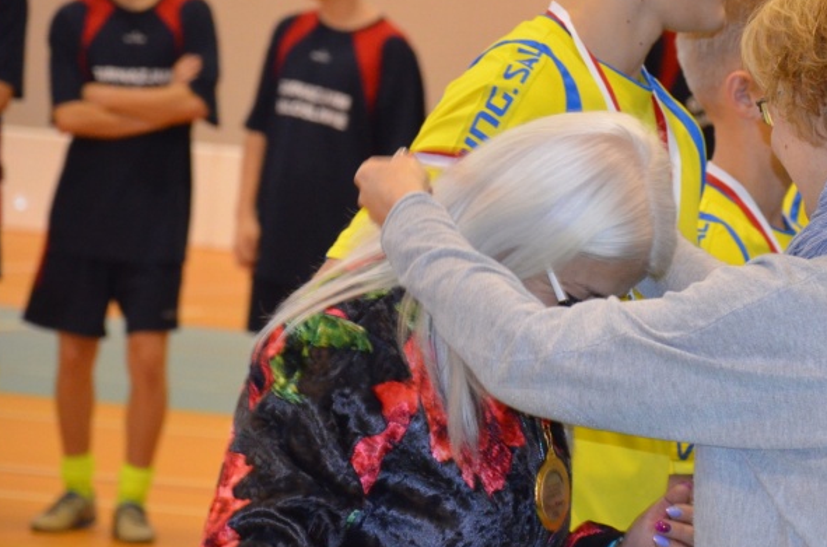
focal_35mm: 273
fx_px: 6253
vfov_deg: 5.0
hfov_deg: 7.6
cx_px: 677
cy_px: 252
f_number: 5.6
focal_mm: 105
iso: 2200
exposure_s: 1/60
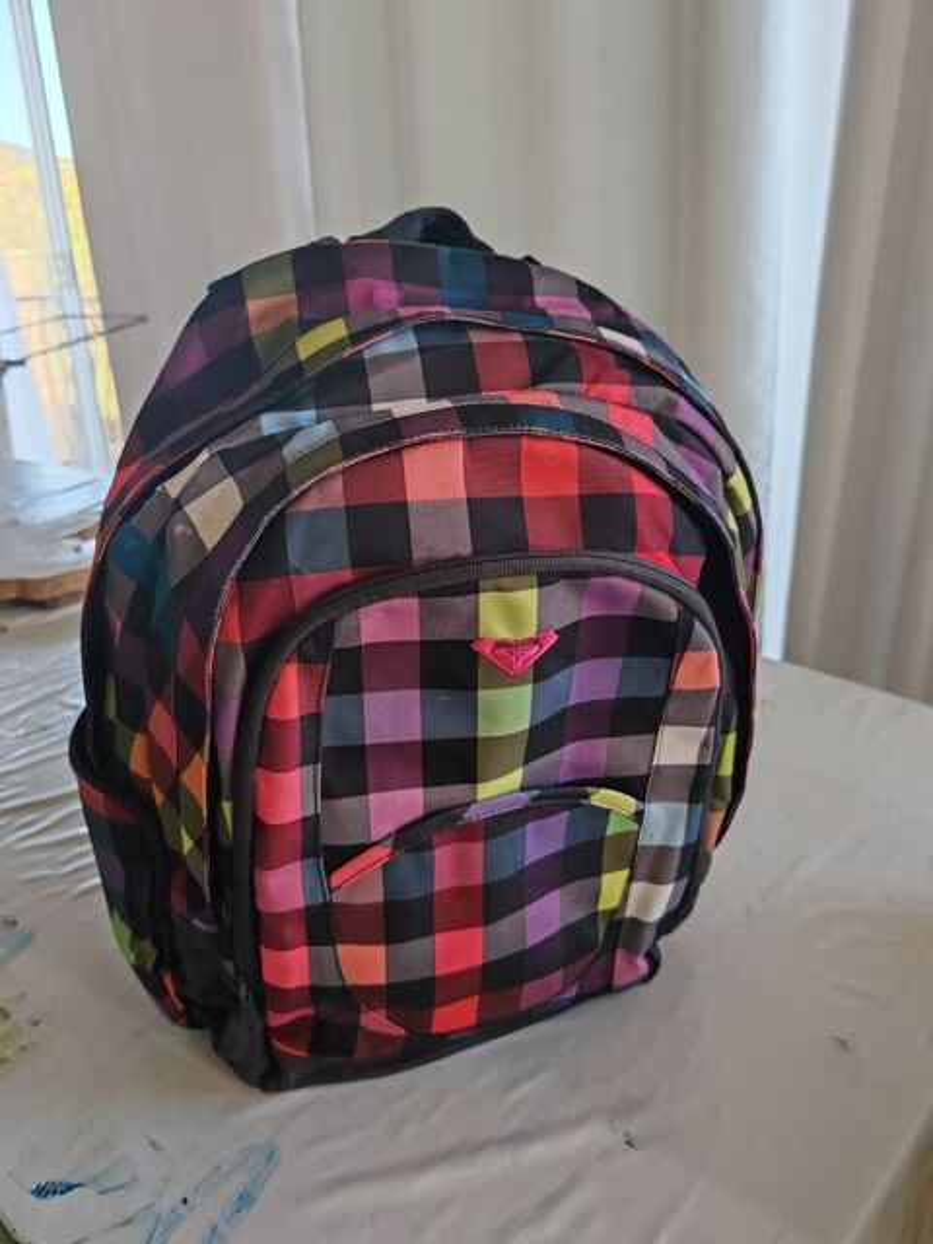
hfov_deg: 51.4
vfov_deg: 65.3
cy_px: 622
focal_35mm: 27
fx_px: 970
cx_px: 466
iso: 320
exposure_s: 1/100
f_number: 1.9
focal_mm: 6.12
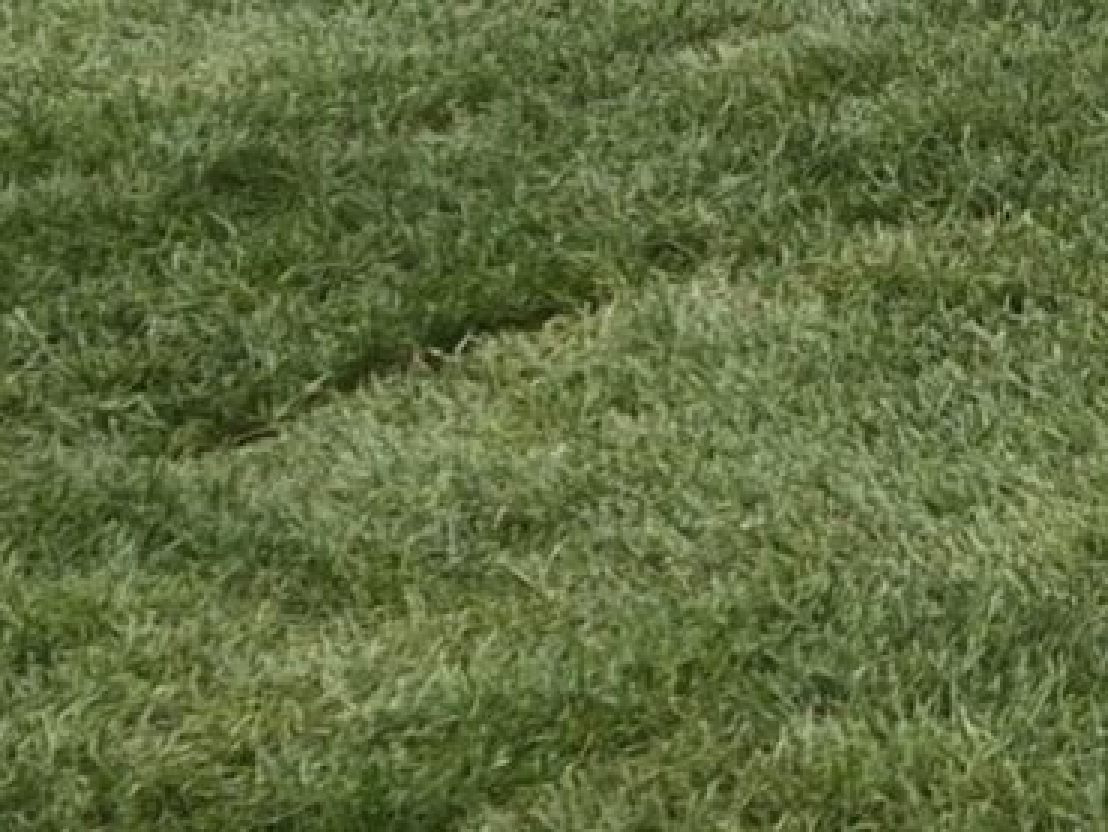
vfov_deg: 9.2
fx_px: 5093
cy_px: -192
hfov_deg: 10.1
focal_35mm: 159
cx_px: 3007
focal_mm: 5.4
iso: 80
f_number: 1.8
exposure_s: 1/4768
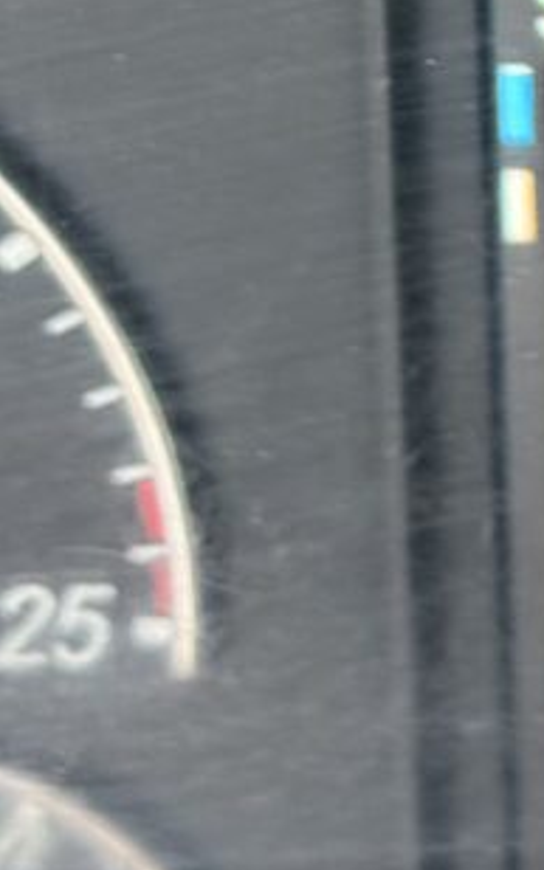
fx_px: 4153
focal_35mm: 175
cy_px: 128
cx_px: 1074
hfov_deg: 7.2
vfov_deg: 11.9
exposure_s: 1/97
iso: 160
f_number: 1.78
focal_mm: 6.76
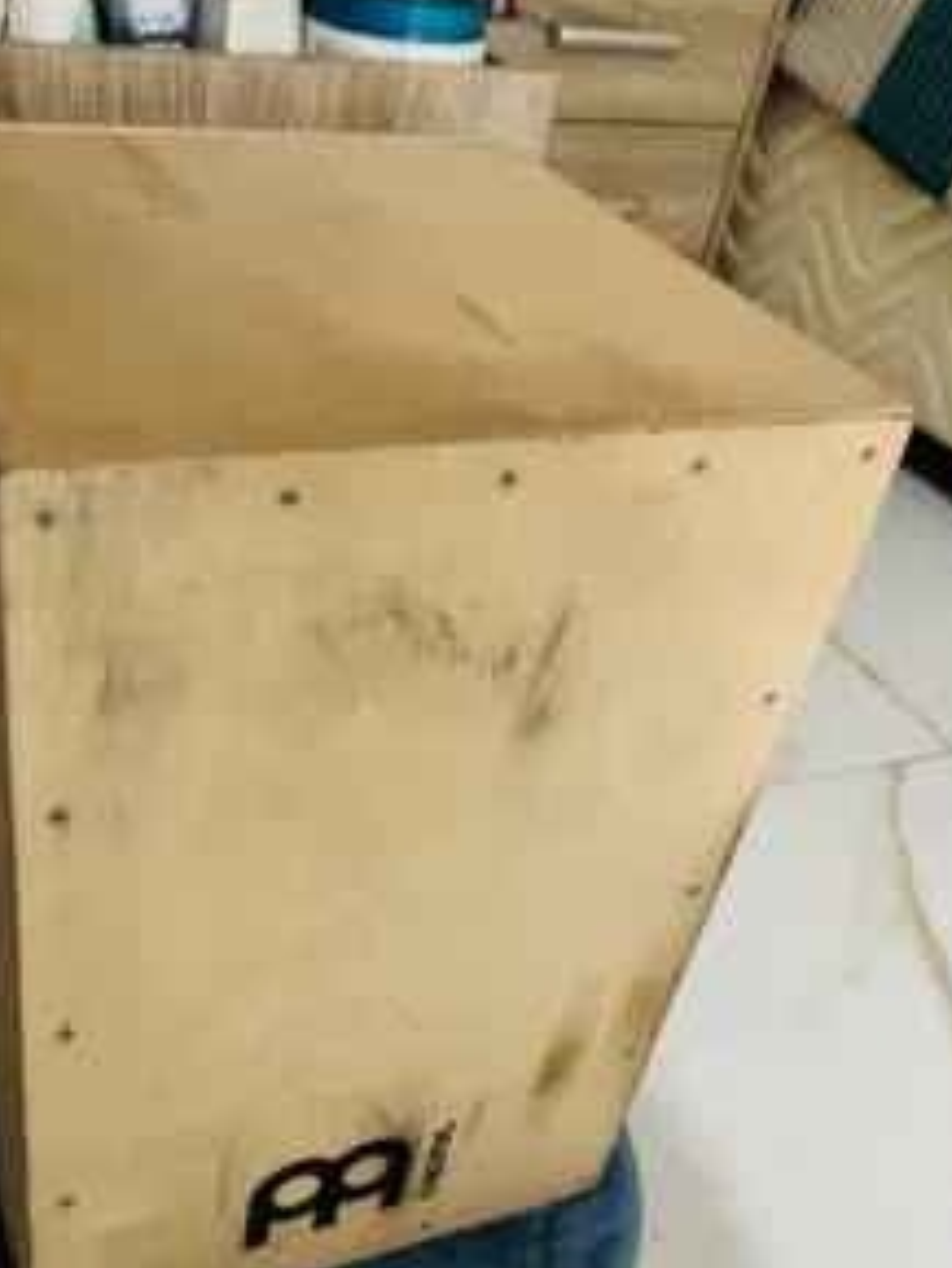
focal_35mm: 36
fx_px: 1319
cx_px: 342
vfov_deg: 50.6
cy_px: 820
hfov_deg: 39.4
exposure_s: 1/33
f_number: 1.5
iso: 640
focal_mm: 5.7
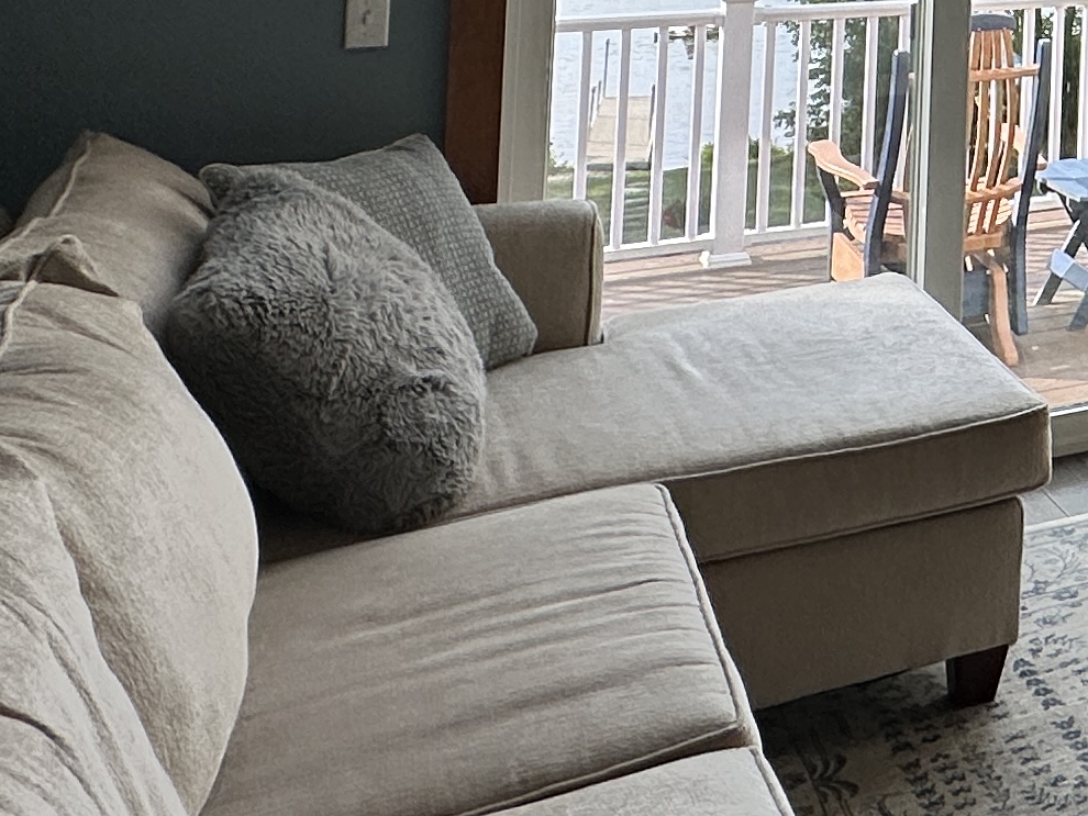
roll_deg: -0.9
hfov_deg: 26.4
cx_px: 1552
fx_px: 1792
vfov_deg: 22.3
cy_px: -318
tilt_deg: +4.9
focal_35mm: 57
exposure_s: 1/283
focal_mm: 2.22
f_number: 2.2
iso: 40
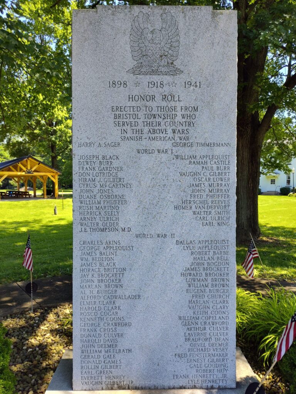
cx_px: 148
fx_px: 262
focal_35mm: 23
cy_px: 197
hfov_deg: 58.9
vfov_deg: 73.9
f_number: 1.8
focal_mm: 5.56
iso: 100
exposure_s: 1/360
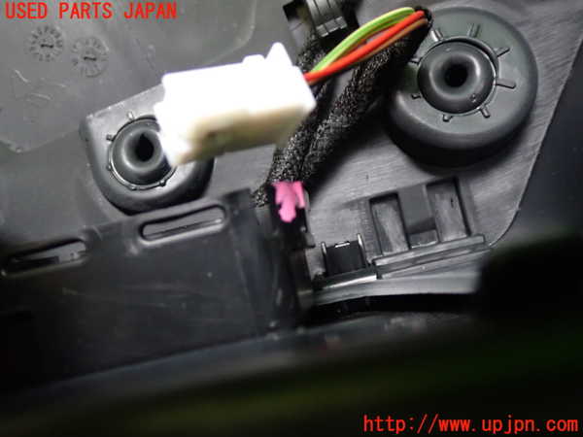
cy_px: 218
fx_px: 640
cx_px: 292
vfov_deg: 37.7
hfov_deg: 49.0
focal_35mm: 38
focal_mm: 6.83
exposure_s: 1/13
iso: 800
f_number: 2.7
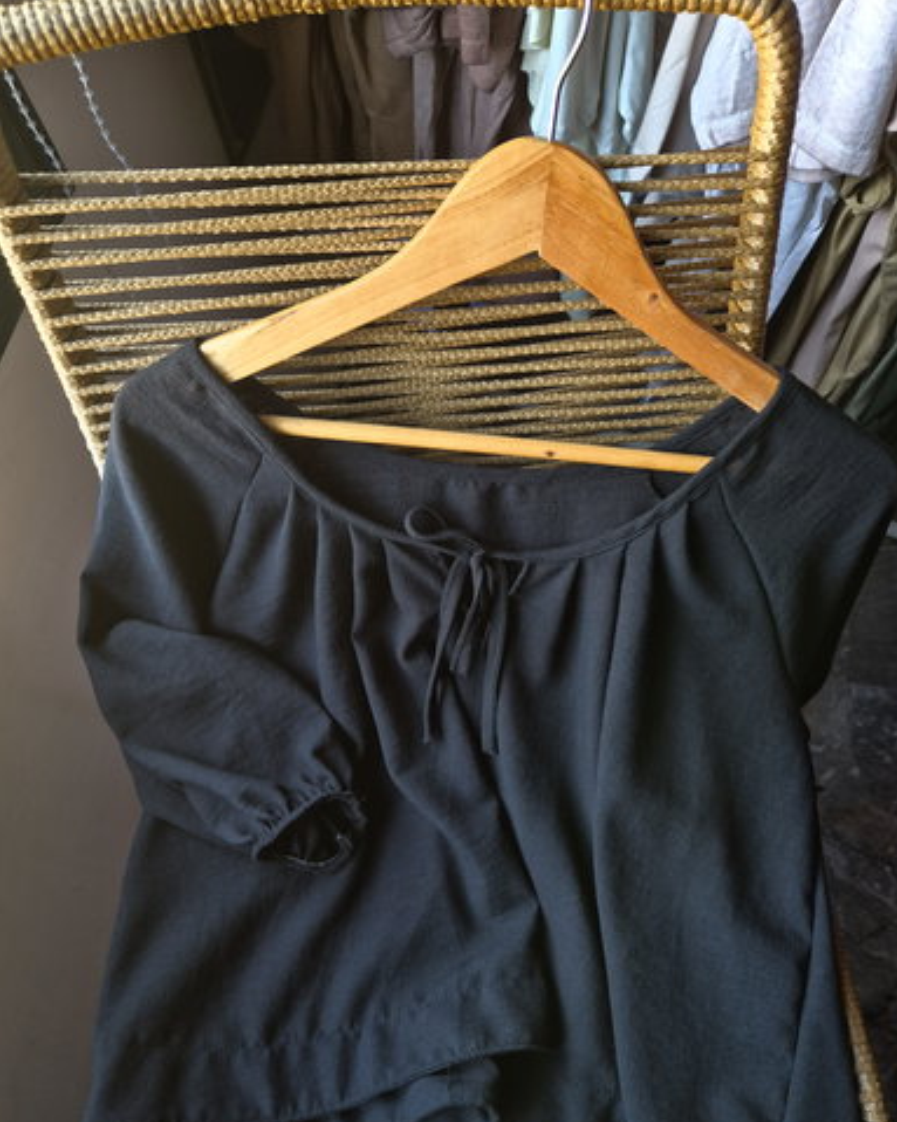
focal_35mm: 25
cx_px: 466
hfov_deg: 56.8
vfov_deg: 68.1
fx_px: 830
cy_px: 582
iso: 400
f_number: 1.8
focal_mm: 5.4
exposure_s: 1/100
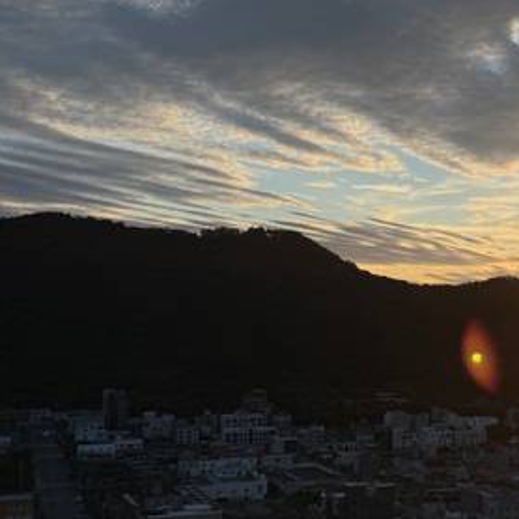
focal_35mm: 55
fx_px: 933
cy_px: 321
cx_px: 581
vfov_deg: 31.0
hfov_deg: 28.1
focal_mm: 6.76
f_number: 1.78
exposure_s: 1/5319
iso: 80
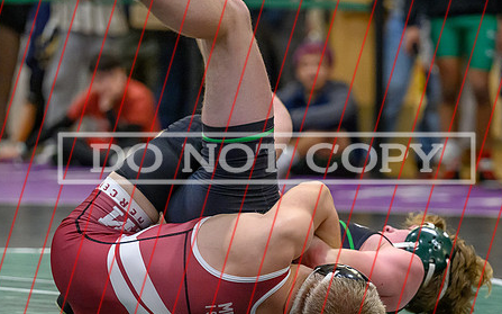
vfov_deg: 6.1
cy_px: 228
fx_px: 2940
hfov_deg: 9.8
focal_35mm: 215
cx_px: 249
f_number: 2.8
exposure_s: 1/800
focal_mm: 125
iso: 7200
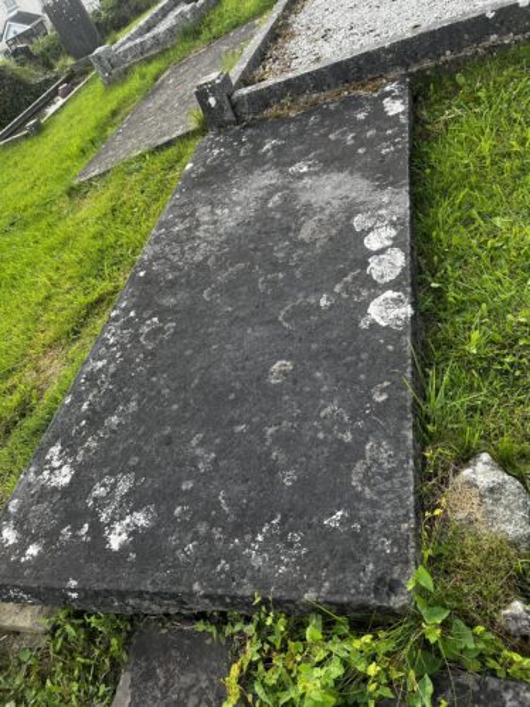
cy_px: 354
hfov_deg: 53.0
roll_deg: +31.9
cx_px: 265
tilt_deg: -39.0
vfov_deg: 67.3
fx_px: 531
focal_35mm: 26
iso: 50
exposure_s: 1/422
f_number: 1.6
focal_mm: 5.1
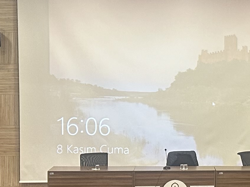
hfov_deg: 16.2
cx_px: 335
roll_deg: -0.9
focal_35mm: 114
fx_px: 823
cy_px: 146
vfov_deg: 12.9
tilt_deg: -3.5
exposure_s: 1/50
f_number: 1.78
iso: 250
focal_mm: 6.86
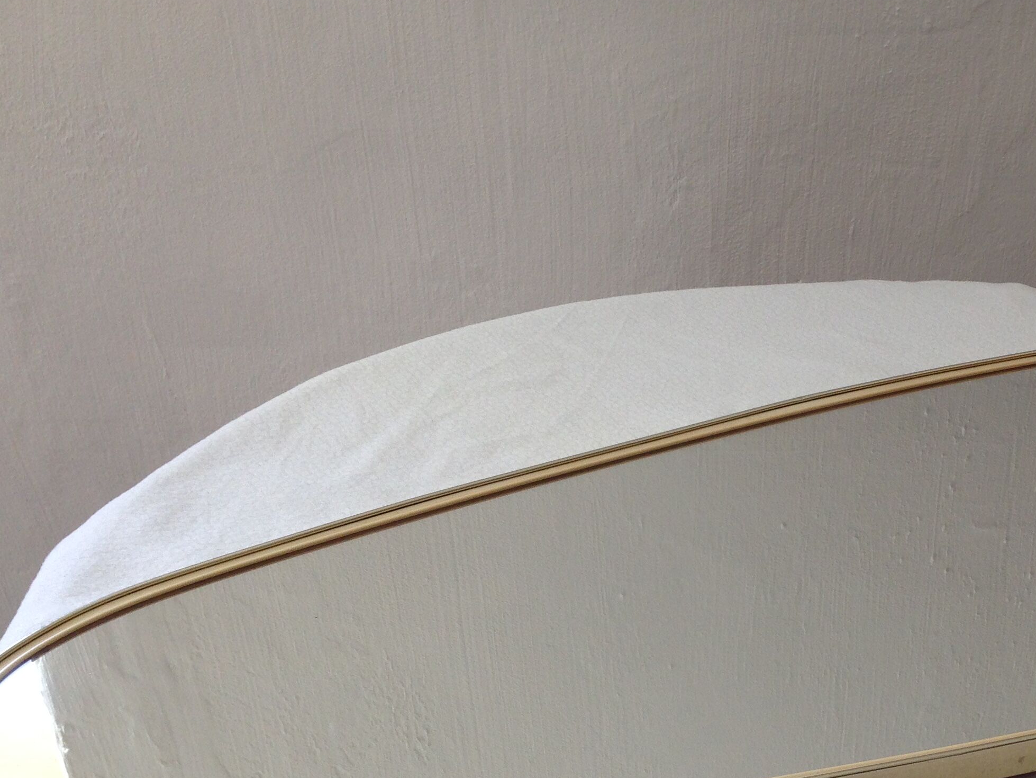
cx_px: 779
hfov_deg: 34.2
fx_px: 1646
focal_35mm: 55
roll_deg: -0.9
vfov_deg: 26.3
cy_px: 573
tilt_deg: -38.0
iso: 50
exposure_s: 1/120
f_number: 2.4
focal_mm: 4.12
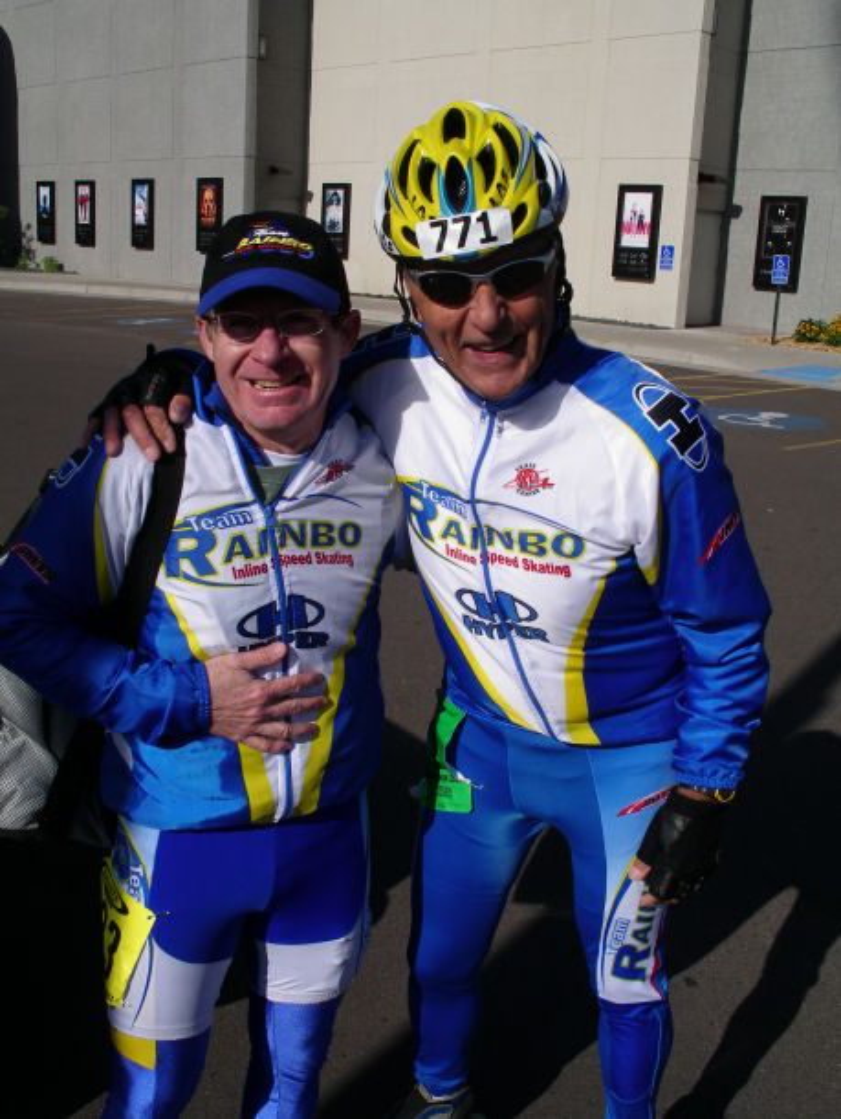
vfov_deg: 50.1
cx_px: 420
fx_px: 1197
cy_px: 560
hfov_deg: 38.7
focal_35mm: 37
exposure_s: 1/400
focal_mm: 7.8
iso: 80
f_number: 7.2
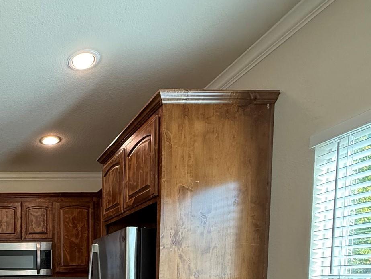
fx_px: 332
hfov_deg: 48.8
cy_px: 299
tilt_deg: -3.1
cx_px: 7
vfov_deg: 38.5
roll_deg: +0.2
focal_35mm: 31
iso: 250
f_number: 2.2
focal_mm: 2.22
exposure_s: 1/120
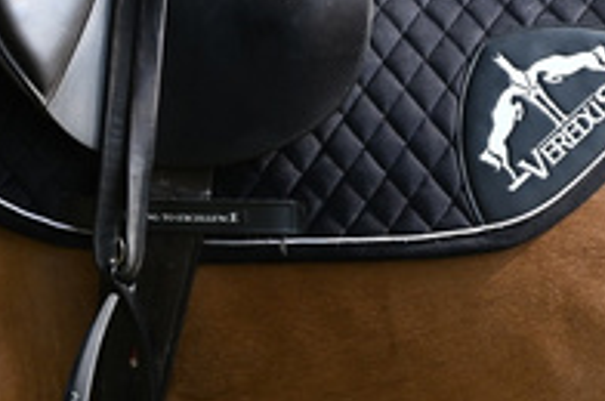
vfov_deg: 3.7
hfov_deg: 5.6
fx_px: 6174
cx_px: 216
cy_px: 180
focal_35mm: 368
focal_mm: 120
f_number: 5.6
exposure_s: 1/800
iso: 400
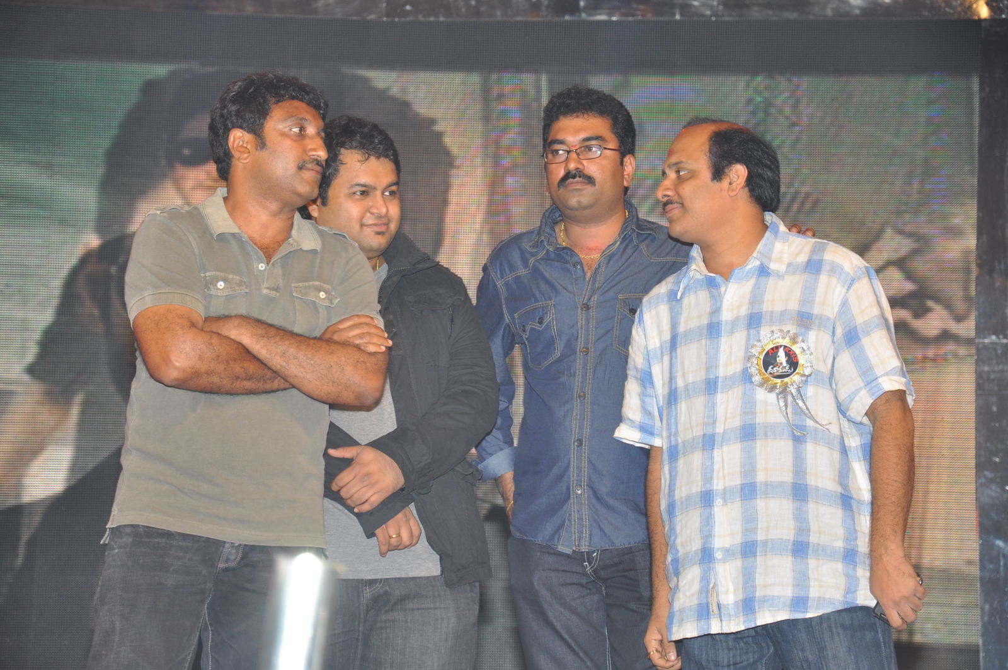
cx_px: 504
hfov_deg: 15.2
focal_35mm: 135
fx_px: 3776
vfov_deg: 10.1
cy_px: 335
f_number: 6.3
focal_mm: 90
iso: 400
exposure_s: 1/125
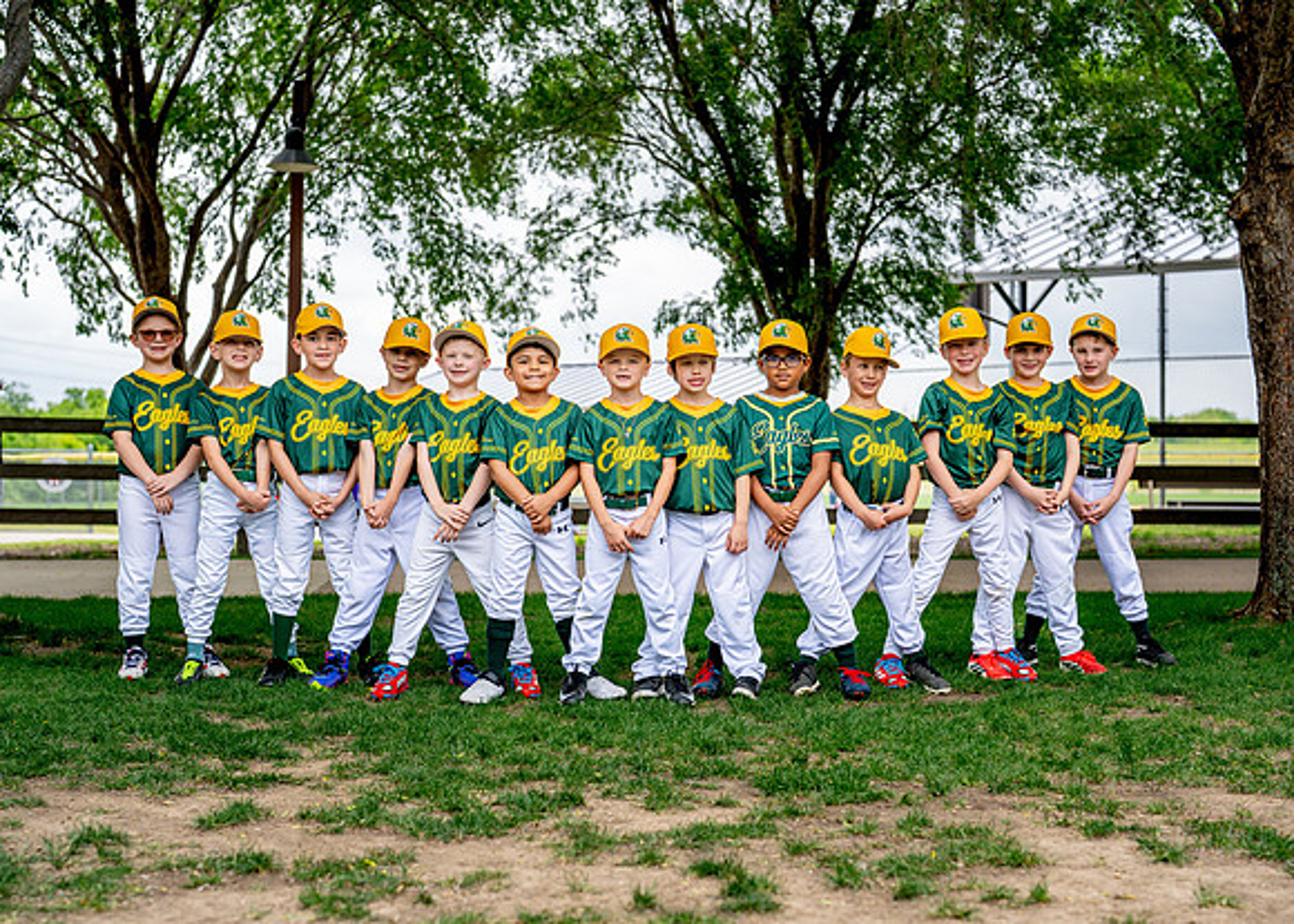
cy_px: 483
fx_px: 2102
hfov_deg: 34.2
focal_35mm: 57
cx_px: 641
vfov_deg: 24.8
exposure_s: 1/640
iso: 100
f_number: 2.8
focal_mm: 50
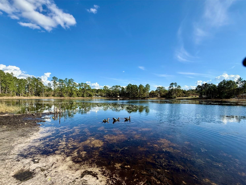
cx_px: 116
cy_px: 99
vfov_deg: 81.6
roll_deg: -0.5
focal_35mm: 15
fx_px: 107
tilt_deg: -0.5
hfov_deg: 98.1
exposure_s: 1/1698
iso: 50
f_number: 2.2
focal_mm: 2.22
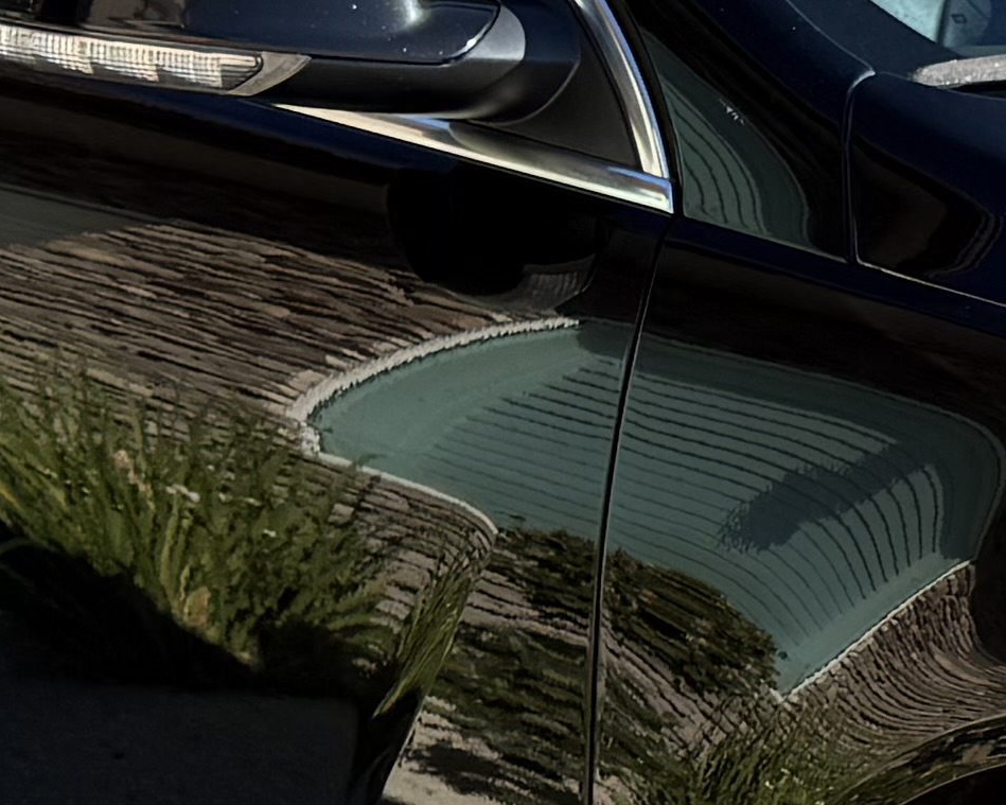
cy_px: 456
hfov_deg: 13.1
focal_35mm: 141
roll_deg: -0.3
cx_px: 1424
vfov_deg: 10.9
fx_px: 4198
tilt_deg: -12.8
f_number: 1.78
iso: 80
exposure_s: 1/2000
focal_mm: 6.76
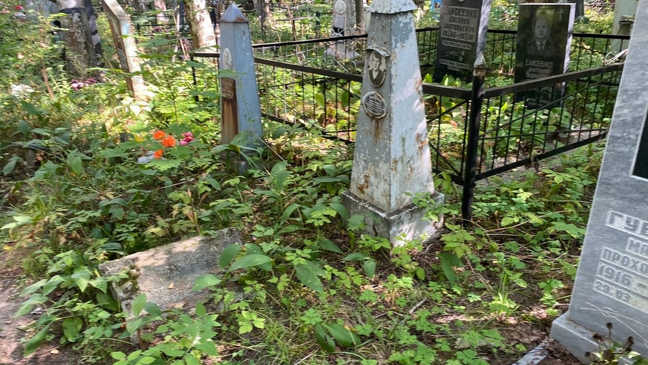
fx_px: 498
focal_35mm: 29
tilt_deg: -19.1
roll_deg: -1.3
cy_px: 199
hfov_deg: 66.1
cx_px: 324
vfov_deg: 40.2
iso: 125
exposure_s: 1/114
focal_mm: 4.25
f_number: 1.8
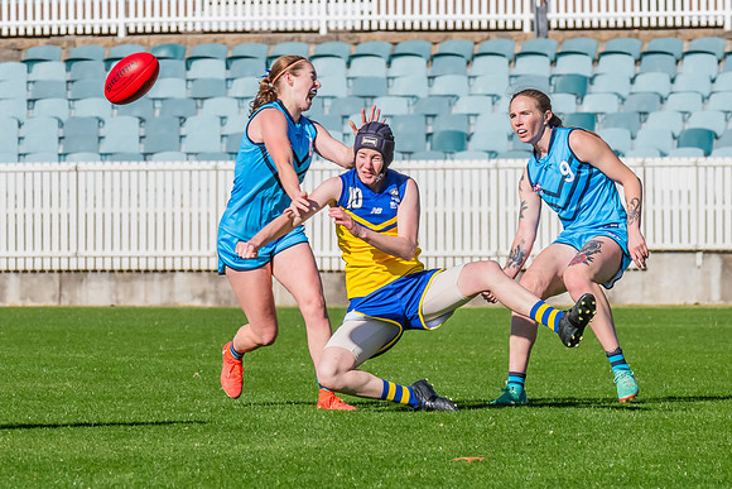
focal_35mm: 538
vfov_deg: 2.6
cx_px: 418
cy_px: 232
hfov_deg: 3.8
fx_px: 10937
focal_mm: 270
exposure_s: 1/1250
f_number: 13
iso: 800
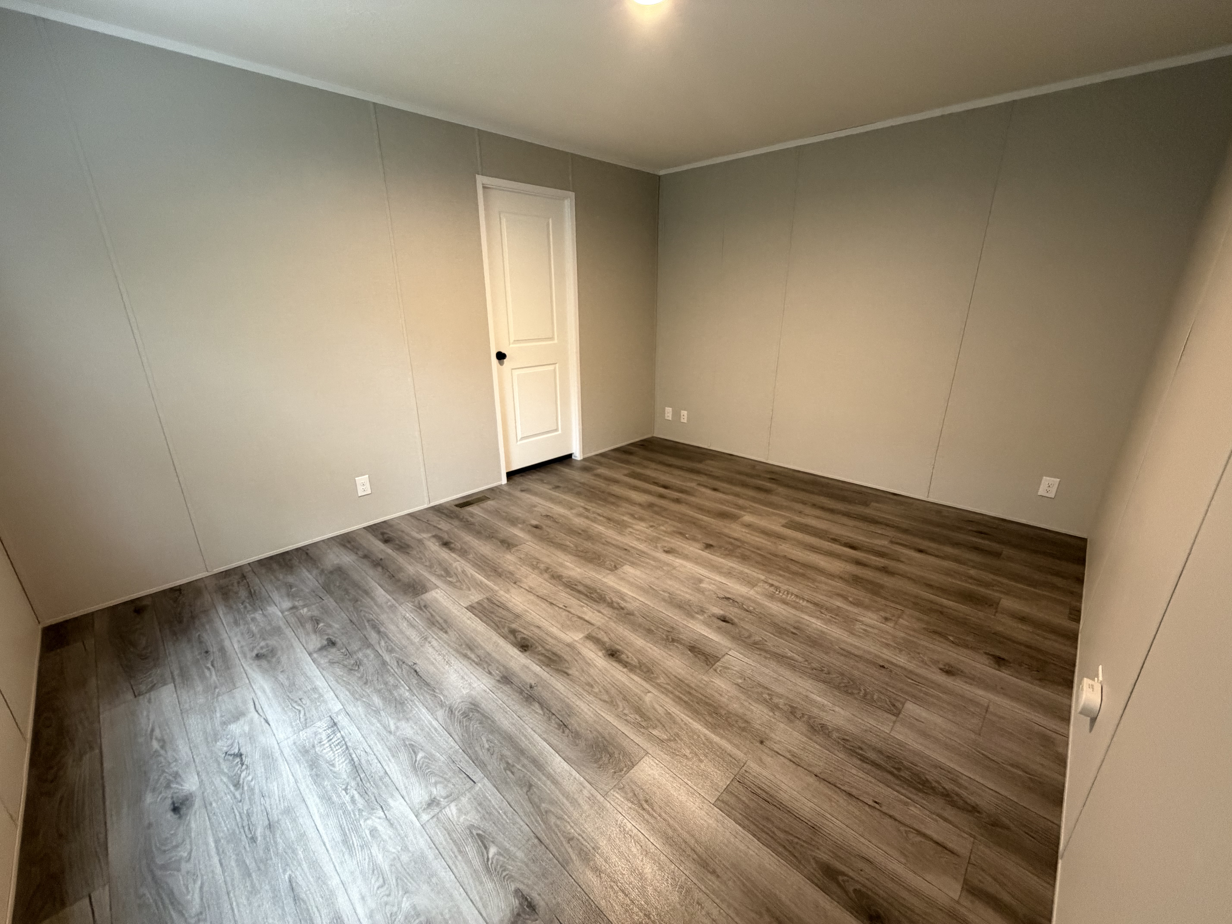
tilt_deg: -19.2
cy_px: 462
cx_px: 616
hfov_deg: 102.1
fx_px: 498
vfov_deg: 85.7
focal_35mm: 14
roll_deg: +0.3
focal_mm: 2.22
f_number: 2.2
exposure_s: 1/60
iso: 500
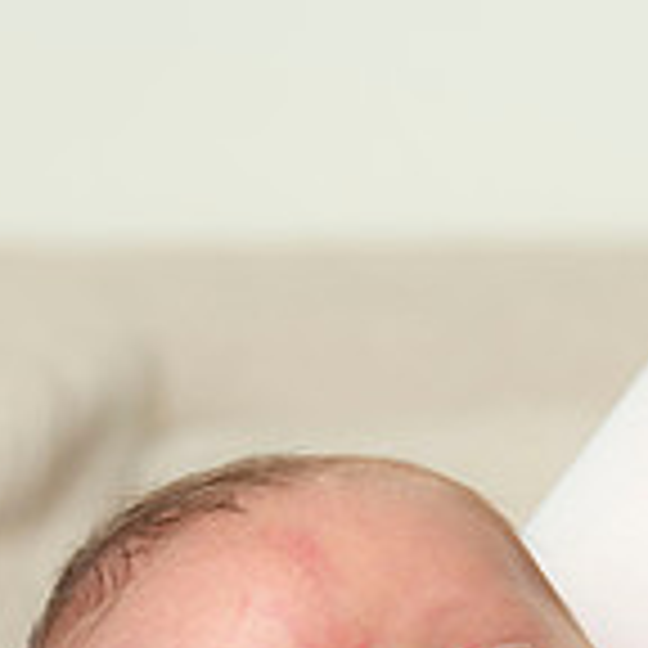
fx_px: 9509
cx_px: 835
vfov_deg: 3.9
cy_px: 753
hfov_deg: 3.9
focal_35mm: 449
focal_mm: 112
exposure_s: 1/160
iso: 200
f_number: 5.6
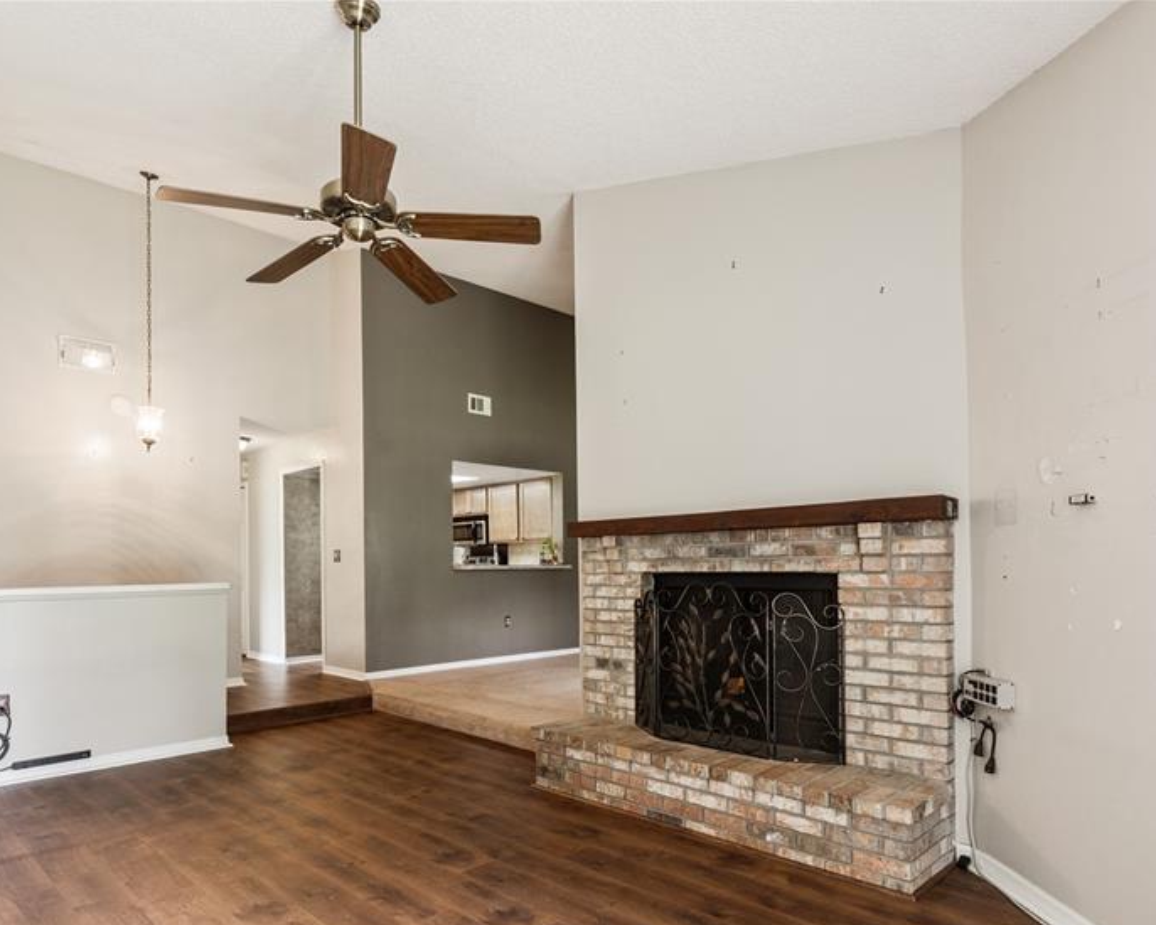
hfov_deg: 75.6
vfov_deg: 63.0
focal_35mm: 22
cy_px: 573
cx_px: 529
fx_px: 743
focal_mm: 15.5
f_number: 10
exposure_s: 1/20
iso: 800
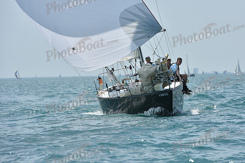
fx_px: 1661
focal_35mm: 244
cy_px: 68
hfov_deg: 8.4
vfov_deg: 5.6
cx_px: 145
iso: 250
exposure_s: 1/1250
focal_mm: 200
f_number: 8
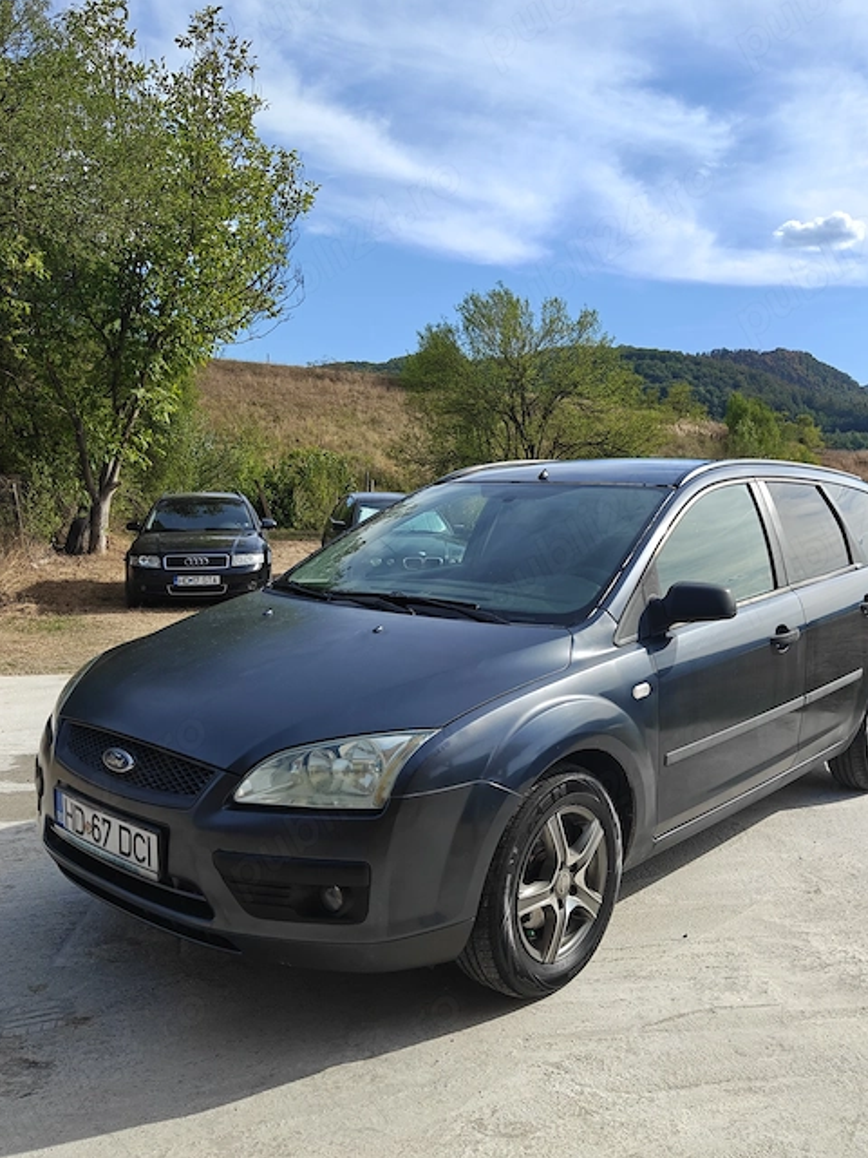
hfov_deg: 46.8
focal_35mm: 30
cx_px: 470
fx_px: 1003
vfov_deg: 60.0
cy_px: 586
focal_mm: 5.59
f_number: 1.8
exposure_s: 1/2455
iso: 80
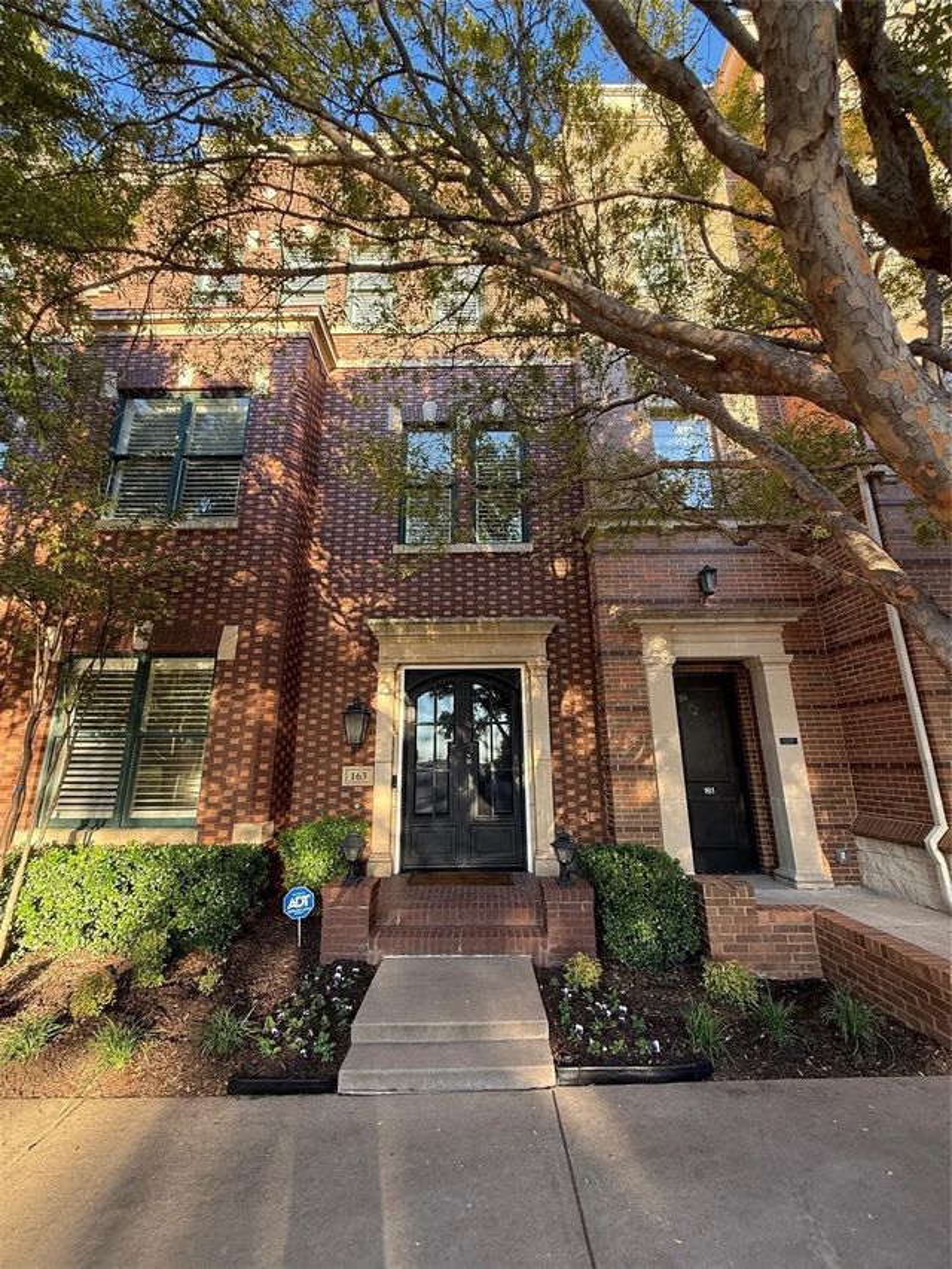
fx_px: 513
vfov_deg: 102.1
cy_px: 634
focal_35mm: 14
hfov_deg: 85.7
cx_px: 476
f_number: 2.2
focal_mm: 2.22
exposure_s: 1/99
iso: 80
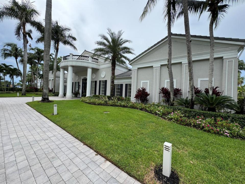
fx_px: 99
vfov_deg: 85.7
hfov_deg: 102.1
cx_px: 122
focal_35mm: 14
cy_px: 92
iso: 40
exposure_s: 1/631
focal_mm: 2.22
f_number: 2.2
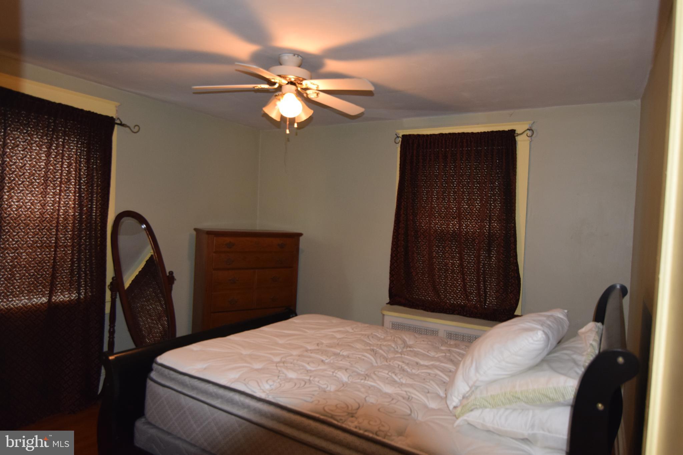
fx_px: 427
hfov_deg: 77.3
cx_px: 342
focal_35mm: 22
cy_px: 228
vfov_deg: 56.1
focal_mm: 15
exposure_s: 1/60
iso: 800
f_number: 3.5
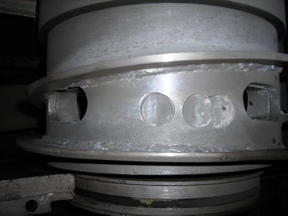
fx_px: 316
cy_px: 108
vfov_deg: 37.7
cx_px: 144
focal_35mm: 38
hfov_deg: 49.0
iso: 50
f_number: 3.2
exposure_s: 1/60.1
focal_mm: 6.3
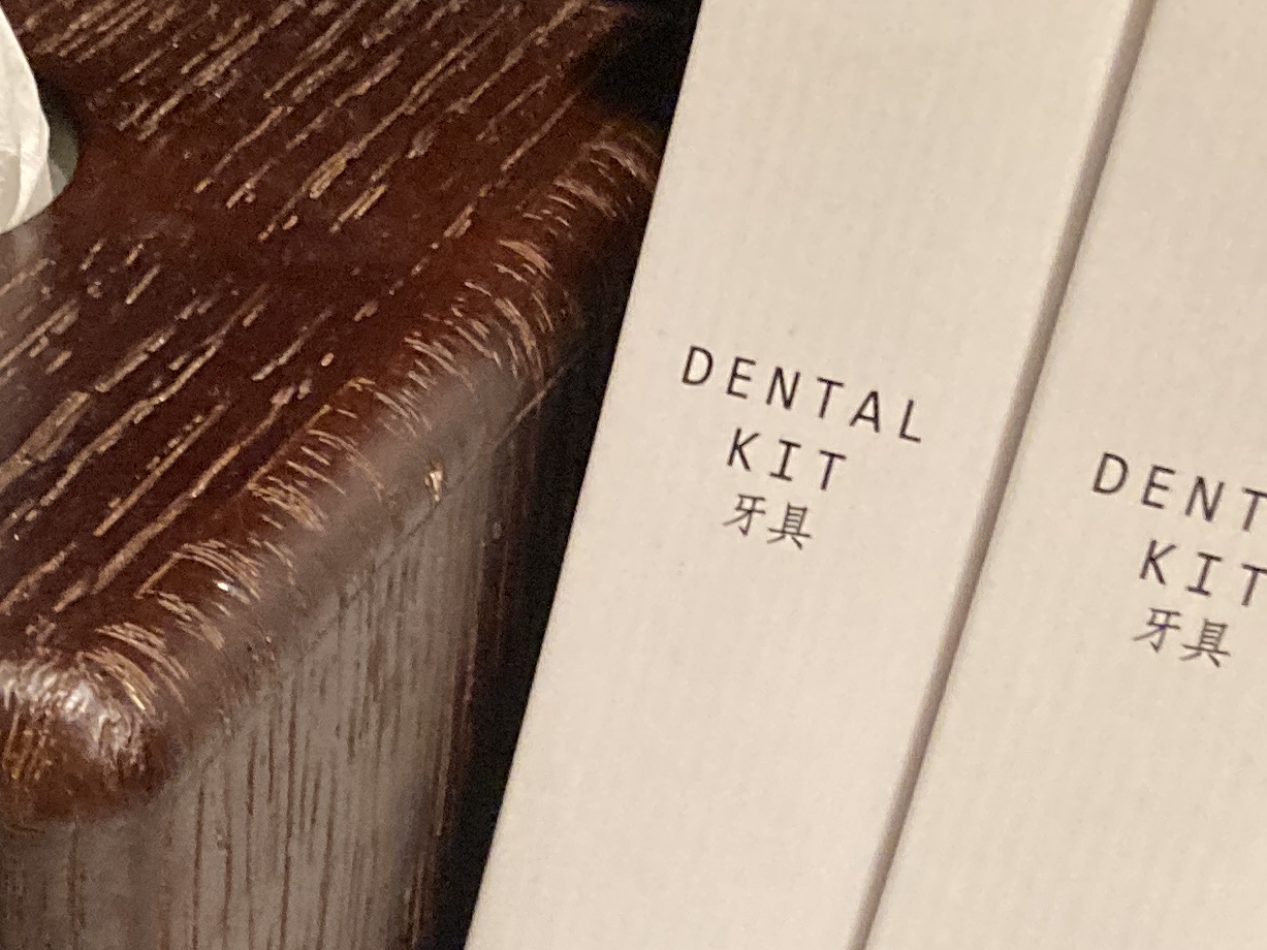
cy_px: 1333
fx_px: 3367
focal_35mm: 92
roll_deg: +1.1
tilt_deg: -43.0
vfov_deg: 15.1
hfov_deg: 20.3
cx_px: -125
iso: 320
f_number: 1.8
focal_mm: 3.99
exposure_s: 1/50
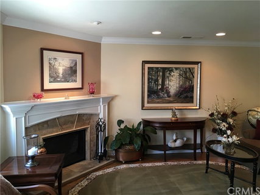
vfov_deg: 48.2
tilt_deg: -4.5
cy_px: 98
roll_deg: +0.2
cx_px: 130
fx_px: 218
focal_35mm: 29
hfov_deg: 61.7
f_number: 2.2
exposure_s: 1/30
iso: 50
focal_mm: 4.15
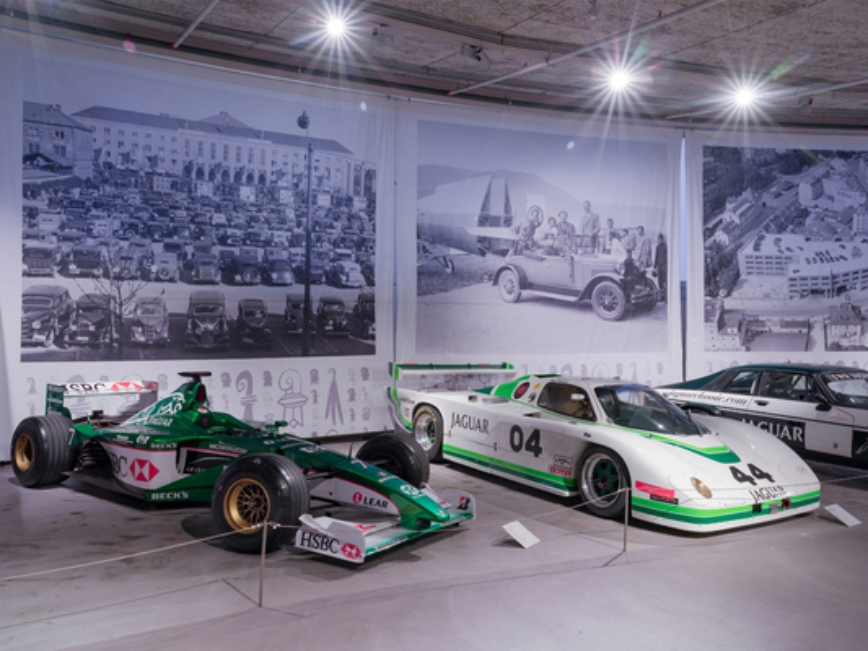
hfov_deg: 69.4
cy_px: 326
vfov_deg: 54.9
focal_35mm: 25
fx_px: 627
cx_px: 434
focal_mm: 32
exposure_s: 2
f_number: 16
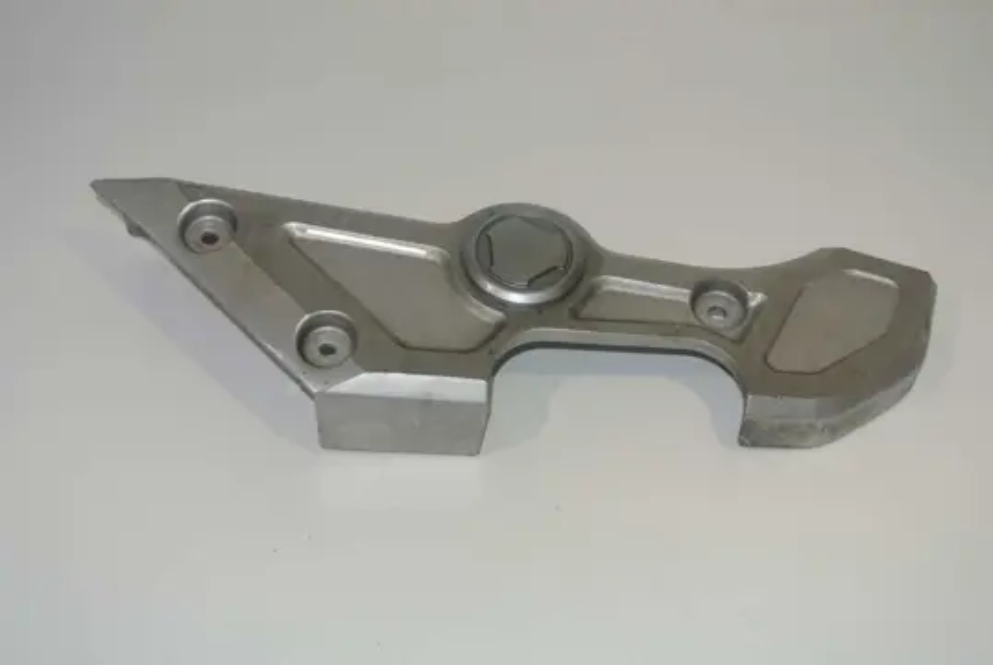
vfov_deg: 24.3
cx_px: 496
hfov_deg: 35.6
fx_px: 1546
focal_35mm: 56
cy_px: 332
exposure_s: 1/60
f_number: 5
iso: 200
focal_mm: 21.1
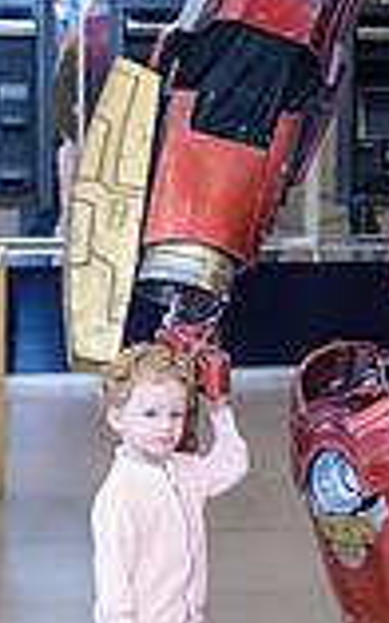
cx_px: 508
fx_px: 1732
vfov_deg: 20.2
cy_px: 125
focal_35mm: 102
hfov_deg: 12.4
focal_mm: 27
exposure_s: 1/125
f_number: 3.2
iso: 800
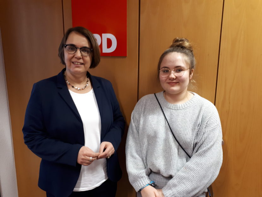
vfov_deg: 51.4
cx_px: 131
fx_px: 204
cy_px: 98
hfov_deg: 65.3
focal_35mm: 27
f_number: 1.9
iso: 160
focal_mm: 3.6
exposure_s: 1/20
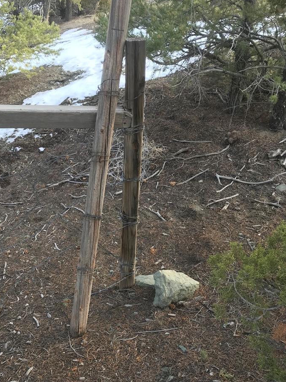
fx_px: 408
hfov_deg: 38.4
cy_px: 240
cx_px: 102
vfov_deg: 49.6
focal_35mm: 37
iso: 20
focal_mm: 3.99
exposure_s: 1/40
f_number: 1.8
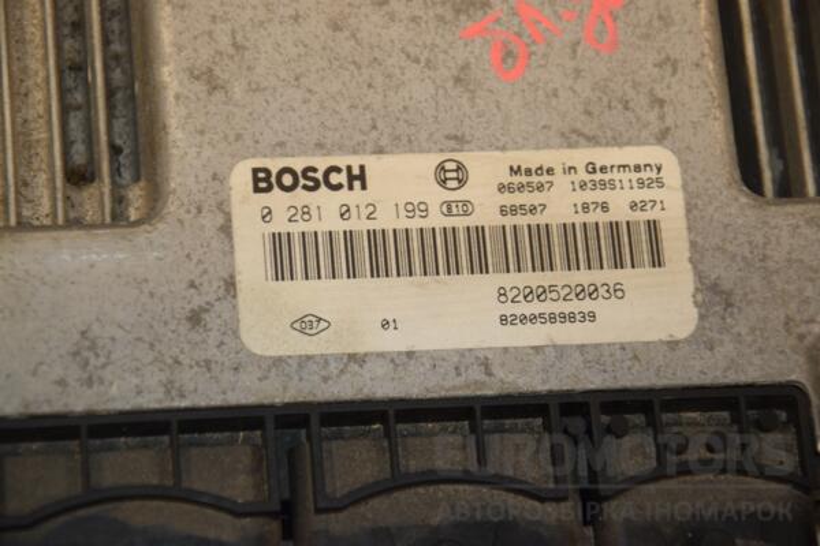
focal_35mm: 158
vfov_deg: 8.7
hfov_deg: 13.0
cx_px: 410
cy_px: 273
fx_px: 3587
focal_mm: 105
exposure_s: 1/200
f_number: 6.3
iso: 800
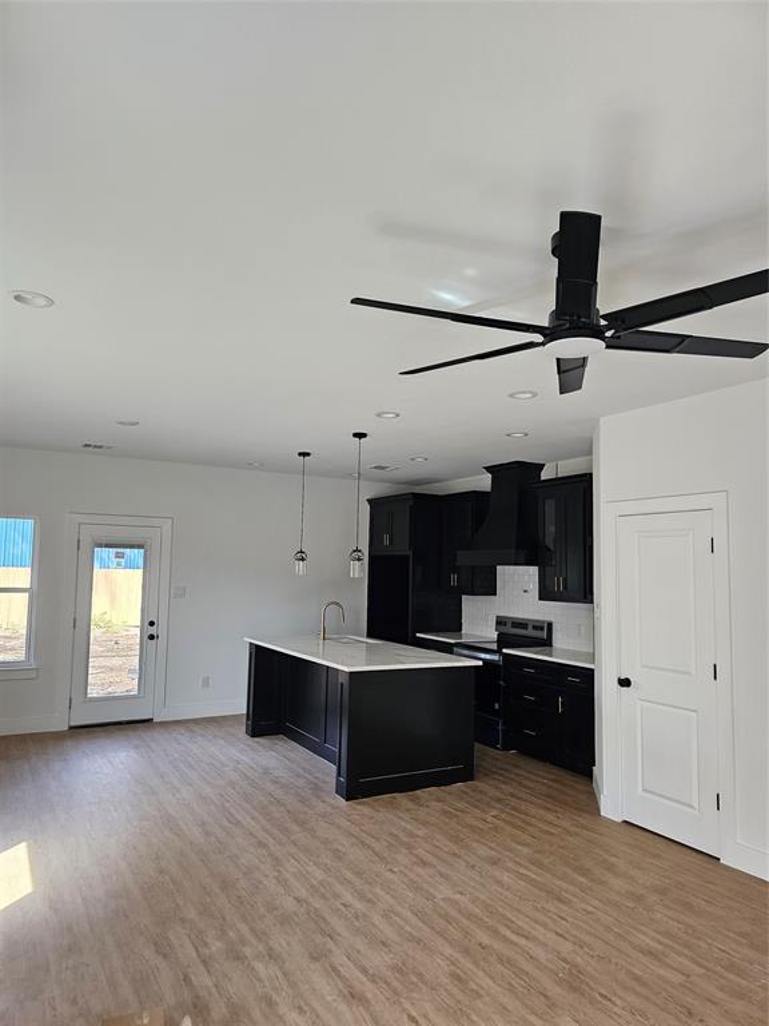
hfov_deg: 58.9
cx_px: 384
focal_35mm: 23
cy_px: 513
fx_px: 681
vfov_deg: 73.9
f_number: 1.7
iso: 160
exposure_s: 1/180
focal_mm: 6.3
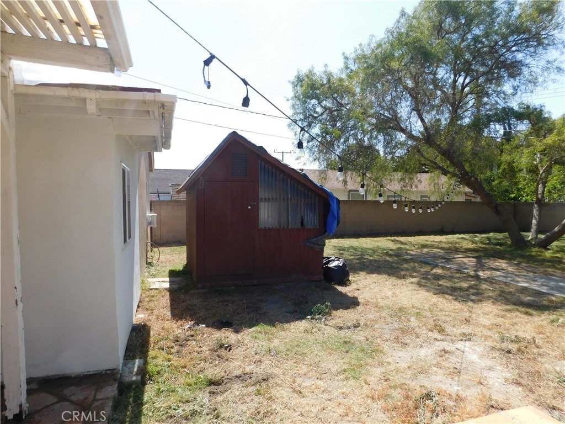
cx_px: 282
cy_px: 212
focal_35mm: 23
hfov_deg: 73.9
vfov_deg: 58.9
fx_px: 375
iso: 125
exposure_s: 1/1250
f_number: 3
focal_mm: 4
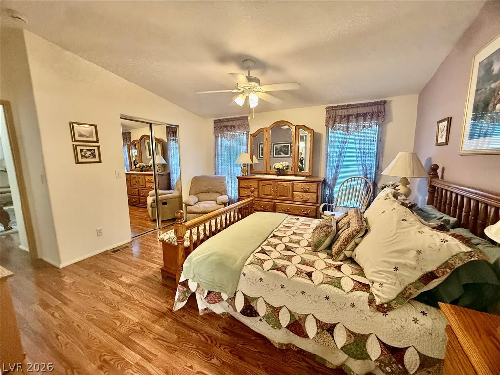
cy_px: 188
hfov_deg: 102.1
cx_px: 250
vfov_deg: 85.7
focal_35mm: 14
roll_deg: +0.3
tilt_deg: -8.1
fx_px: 202
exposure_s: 1/60
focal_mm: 2.22
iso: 320
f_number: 2.2
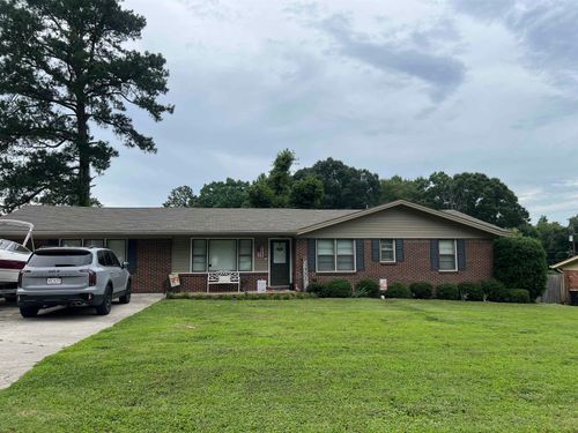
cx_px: 289
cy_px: 216
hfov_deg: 67.3
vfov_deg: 53.1
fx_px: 434
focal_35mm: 26
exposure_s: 1/1361
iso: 50
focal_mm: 5.7
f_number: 1.5
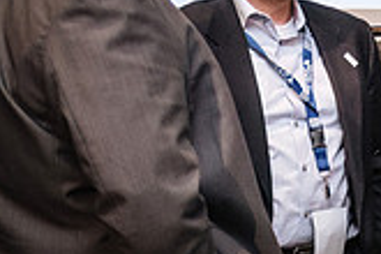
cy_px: 204
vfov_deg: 9.7
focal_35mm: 141
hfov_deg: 14.0
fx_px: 1492
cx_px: 498
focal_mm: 22.7
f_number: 2.8
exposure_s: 1/80
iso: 800
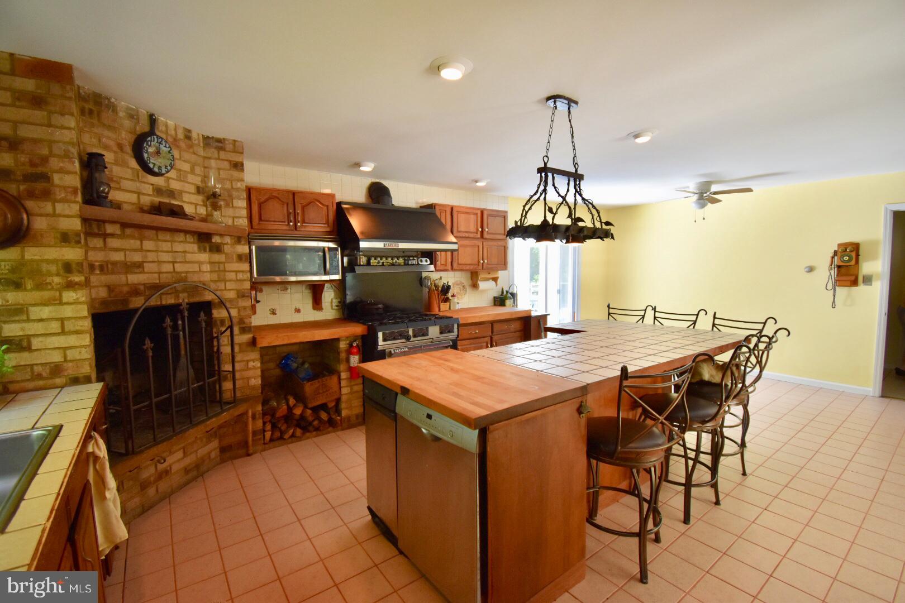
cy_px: 302
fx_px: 377
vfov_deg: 77.3
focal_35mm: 15
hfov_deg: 100.4
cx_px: 452
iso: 640
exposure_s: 1/60
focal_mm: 10
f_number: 4.5
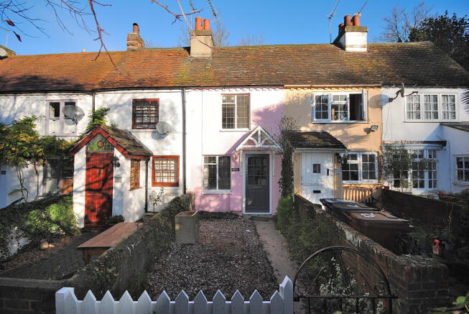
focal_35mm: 30
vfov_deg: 43.7
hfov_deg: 61.9
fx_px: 391
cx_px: 234
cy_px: 157
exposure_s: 1/200
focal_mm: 20
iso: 100
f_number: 10
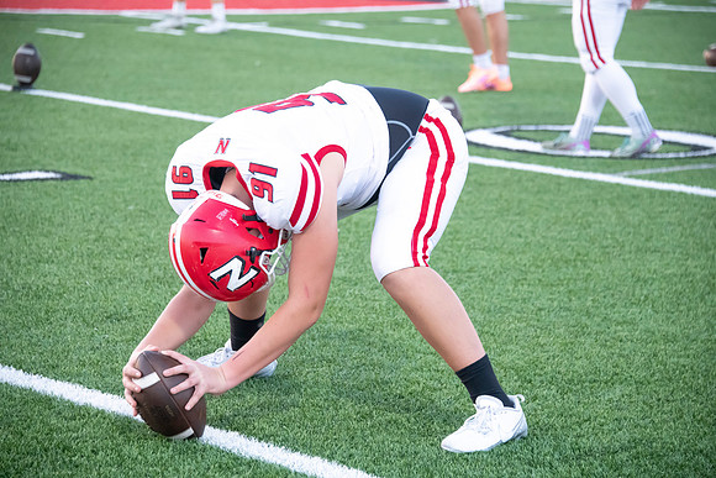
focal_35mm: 145
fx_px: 2884
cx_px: 358
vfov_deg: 9.5
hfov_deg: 14.2
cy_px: 239
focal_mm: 145
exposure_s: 1/800
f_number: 5.6
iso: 4000
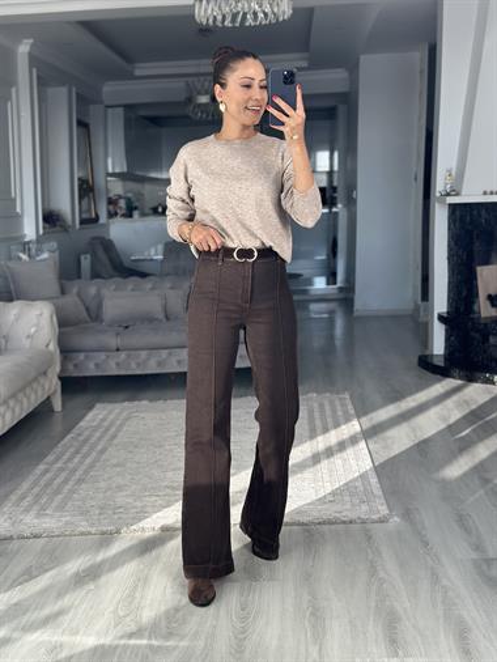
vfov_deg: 39.6
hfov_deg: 30.3
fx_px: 918
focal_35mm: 48
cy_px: 331
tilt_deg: -21.6
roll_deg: +0.8
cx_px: 248
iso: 80
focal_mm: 6.86
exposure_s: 1/211
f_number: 1.78
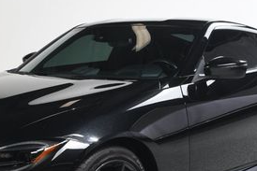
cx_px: 81
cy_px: 126
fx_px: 650
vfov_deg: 15.0
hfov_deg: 22.3
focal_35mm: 91
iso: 100
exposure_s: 1/160
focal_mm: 26
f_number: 7.1
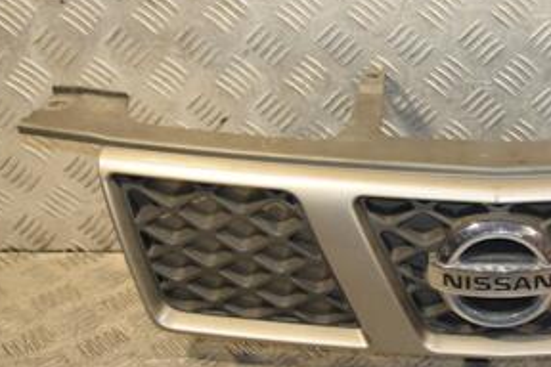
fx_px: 1194
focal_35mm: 78
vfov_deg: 17.5
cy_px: 141
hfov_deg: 24.8
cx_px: 545
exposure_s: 1/200
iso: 800
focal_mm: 25
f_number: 5
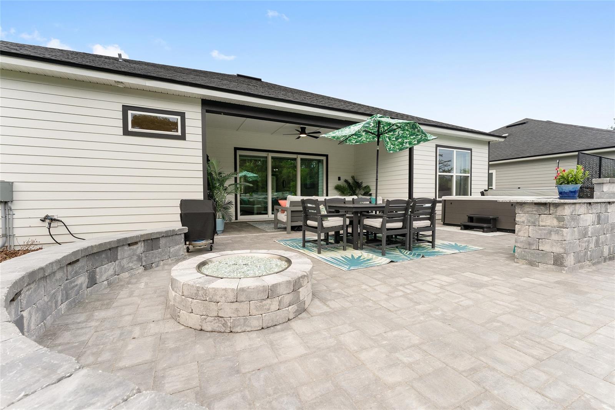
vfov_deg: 81.2
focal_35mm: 14
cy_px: 205
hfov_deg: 104.3
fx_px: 239
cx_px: 308
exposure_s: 1/320
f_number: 7.1
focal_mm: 14
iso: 400
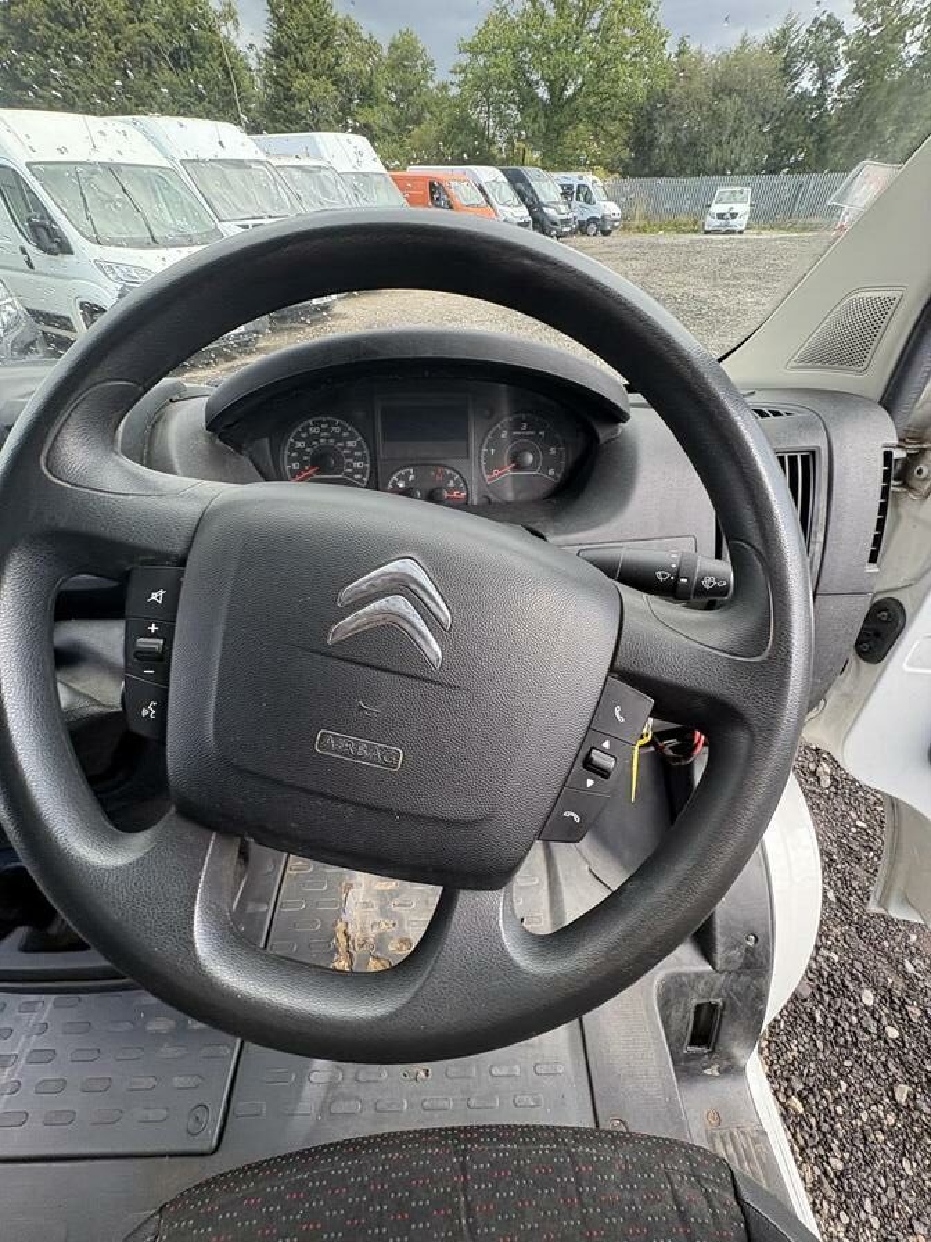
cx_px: 466
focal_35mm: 14
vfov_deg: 102.1
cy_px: 621
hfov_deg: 85.7
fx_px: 502
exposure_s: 1/165
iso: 64
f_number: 2.2
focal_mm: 2.22
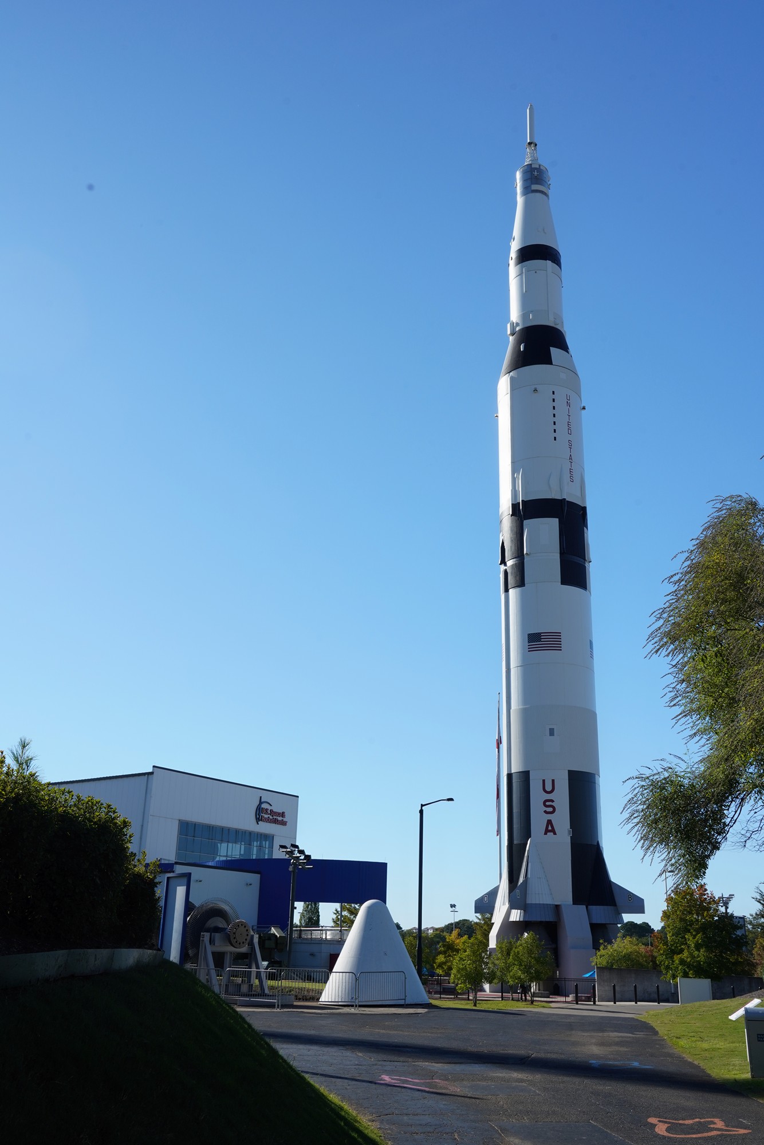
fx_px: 1018
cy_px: 572
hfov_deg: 41.1
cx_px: 382
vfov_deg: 58.7
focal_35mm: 32
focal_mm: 32
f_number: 14
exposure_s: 1/100
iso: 400
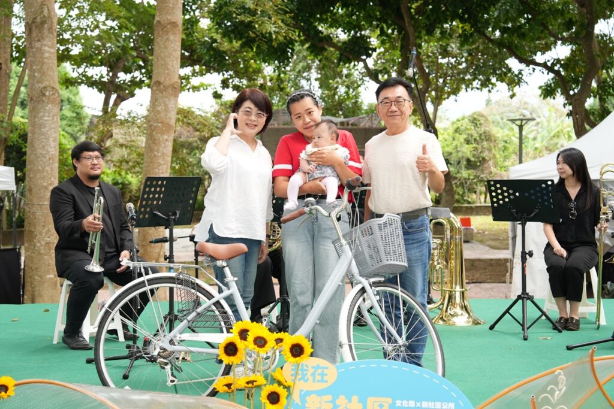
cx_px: 307
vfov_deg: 23.0
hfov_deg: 33.9
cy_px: 204
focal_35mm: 59
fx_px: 1006
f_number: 4.5
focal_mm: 59
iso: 800
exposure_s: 1/400
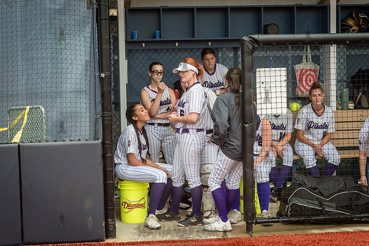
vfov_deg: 17.1
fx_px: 820
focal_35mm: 80
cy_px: 123
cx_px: 184
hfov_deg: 25.4
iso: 800
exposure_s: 1/1000
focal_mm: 80
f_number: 3.5
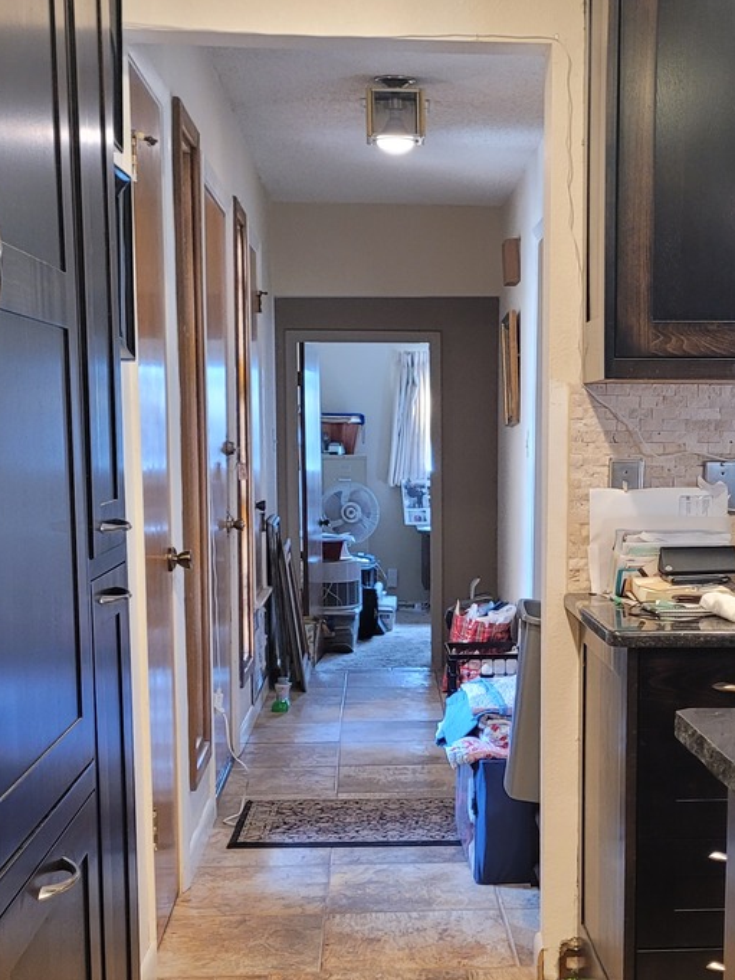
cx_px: 506
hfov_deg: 26.4
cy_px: 643
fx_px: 1557
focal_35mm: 55
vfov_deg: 34.6
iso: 200
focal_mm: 5.4
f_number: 1.8
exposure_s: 1/40
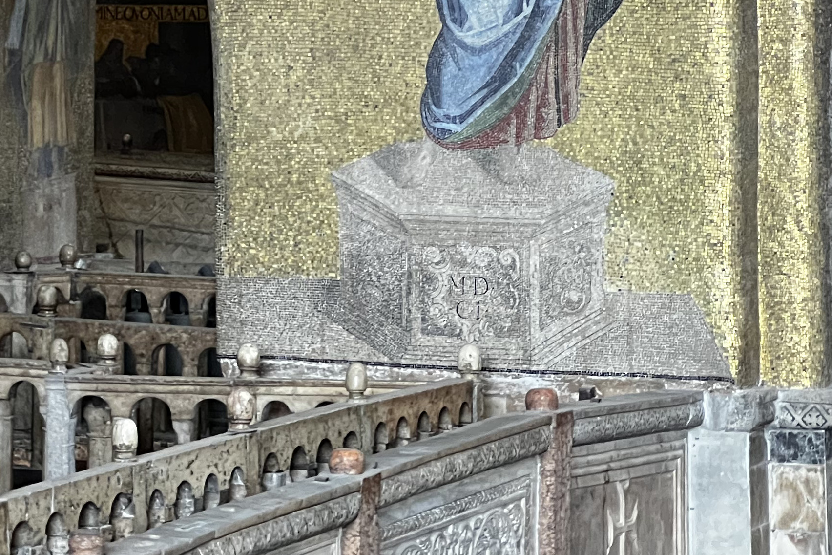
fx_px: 4345
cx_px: 12
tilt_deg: -3.1
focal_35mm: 188
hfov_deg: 10.8
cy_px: 194
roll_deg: +0.4
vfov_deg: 7.3
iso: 800
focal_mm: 9
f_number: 2.8
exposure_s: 1/33
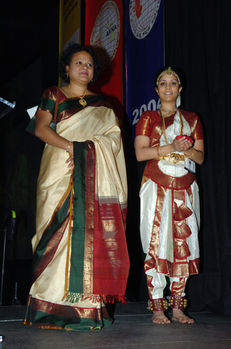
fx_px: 551
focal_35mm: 57
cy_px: 174
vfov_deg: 35.1
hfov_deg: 23.7
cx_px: 116
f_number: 4.5
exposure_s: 1/200
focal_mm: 38
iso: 400
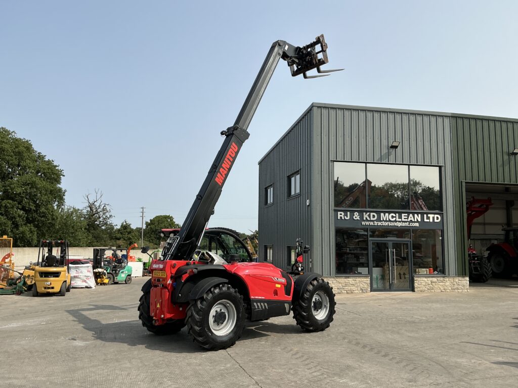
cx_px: 259
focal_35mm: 28
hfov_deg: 63.4
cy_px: 194
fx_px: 419
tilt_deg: +8.3
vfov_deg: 49.7
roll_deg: -1.0
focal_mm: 3
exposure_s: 1/2320
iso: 25
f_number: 1.8
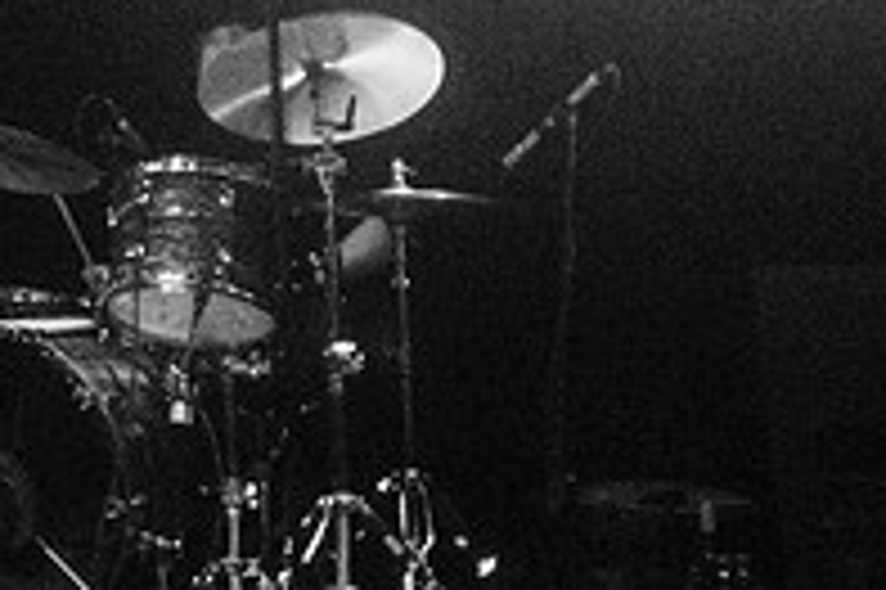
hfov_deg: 25.1
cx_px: -373
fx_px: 1598
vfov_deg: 19.9
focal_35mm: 65
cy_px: -69
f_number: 2.8
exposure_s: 1/100
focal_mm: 20
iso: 6400
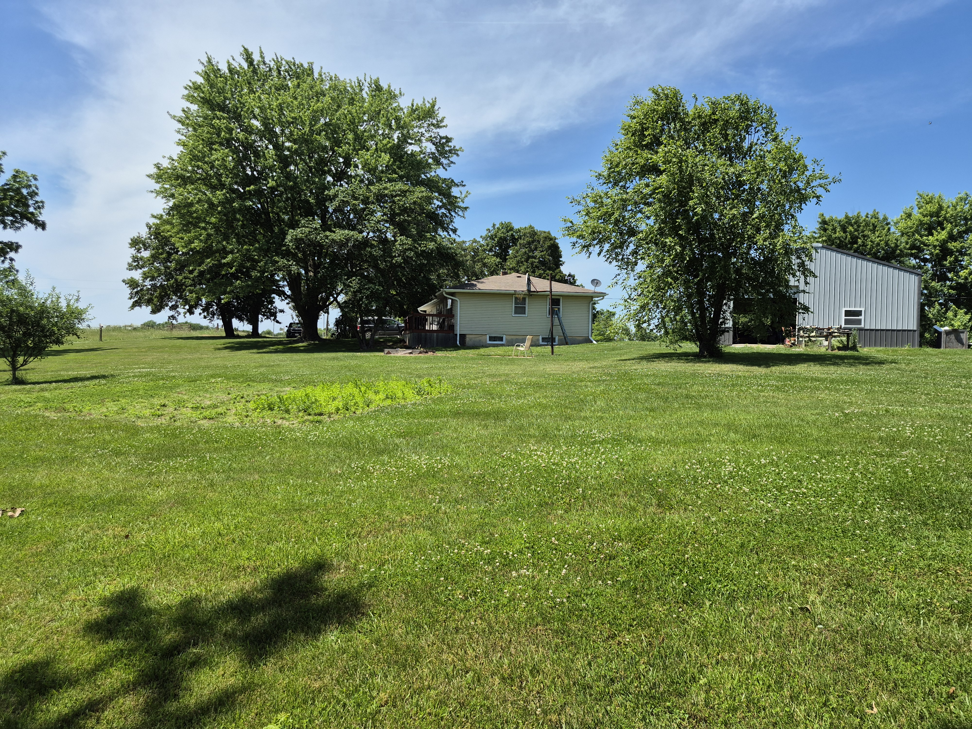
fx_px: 646
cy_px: 364
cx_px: 486
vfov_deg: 58.9
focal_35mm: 23
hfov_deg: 73.9
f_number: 1.8
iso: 25
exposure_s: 1/1960
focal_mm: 5.4
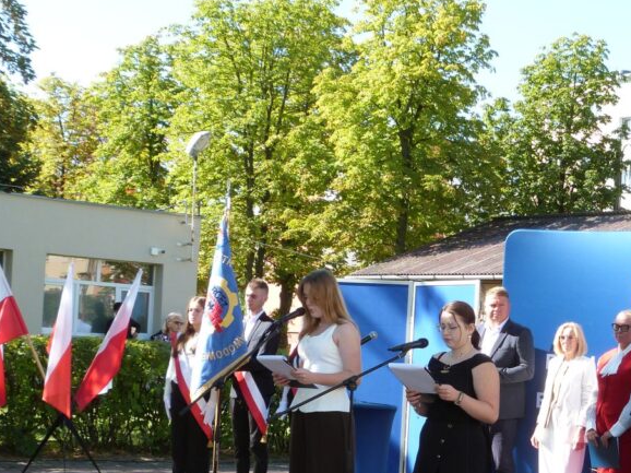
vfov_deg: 18.6
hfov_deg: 24.4
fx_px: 1421
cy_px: 402
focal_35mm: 78
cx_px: 552
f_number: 4
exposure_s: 1/160
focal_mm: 7.9
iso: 100
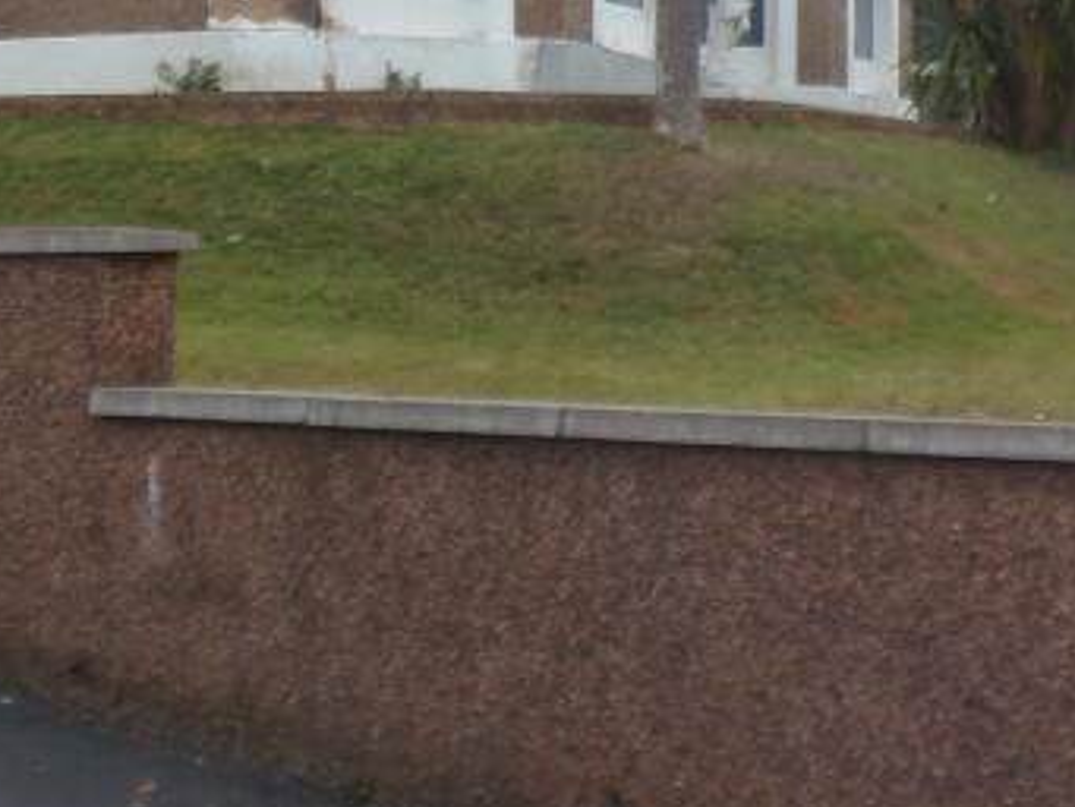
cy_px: -28
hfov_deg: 26.0
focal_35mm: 72
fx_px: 2237
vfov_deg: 19.8
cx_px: 1009
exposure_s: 1/400
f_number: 2.9
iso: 64
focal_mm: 4.3
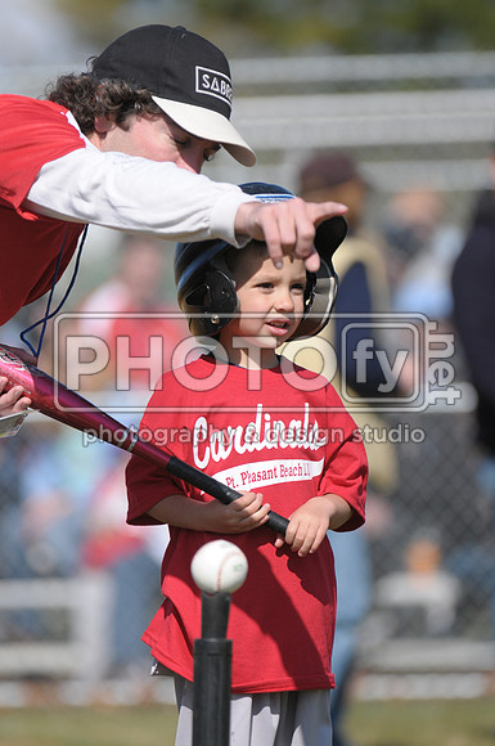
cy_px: 373
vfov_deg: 4.9
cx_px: 248
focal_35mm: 420
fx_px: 8688
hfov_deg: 3.3
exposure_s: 1/3200
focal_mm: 280
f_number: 4
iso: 400
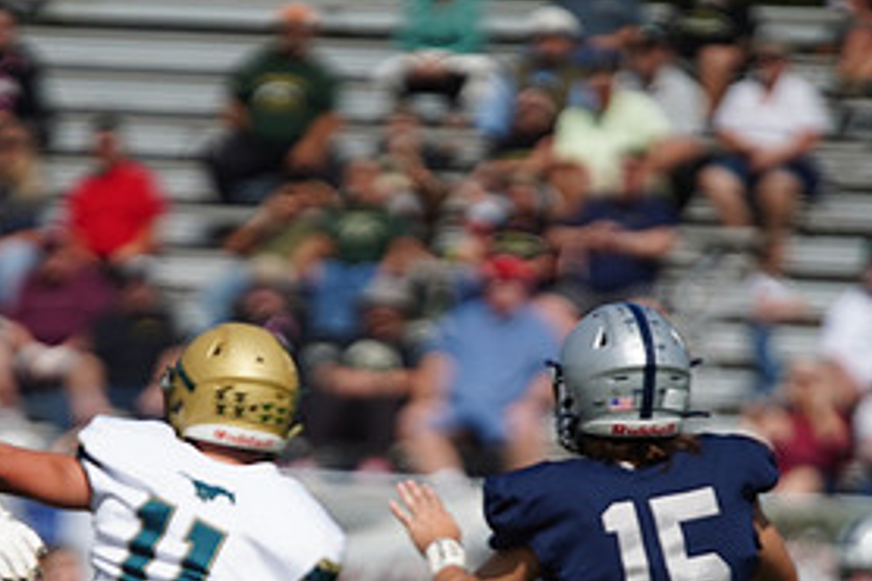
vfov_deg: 2.2
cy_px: 592
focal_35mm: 626
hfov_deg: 3.3
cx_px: 245
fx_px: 15154
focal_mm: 300
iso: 400
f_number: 2.8
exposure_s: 1/8000
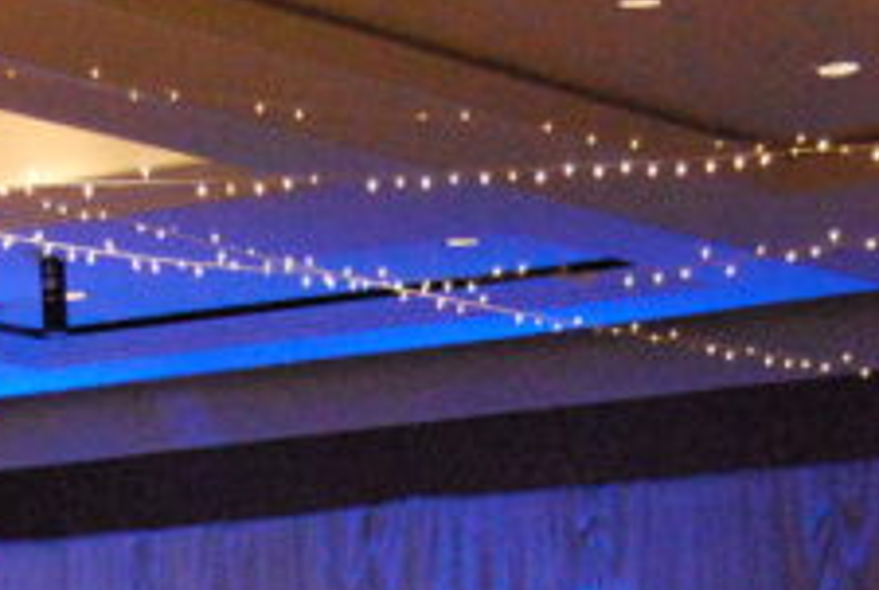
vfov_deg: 6.2
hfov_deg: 9.4
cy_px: 1073
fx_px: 5333
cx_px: 254
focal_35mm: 218
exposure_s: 1/100
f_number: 4.5
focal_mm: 32
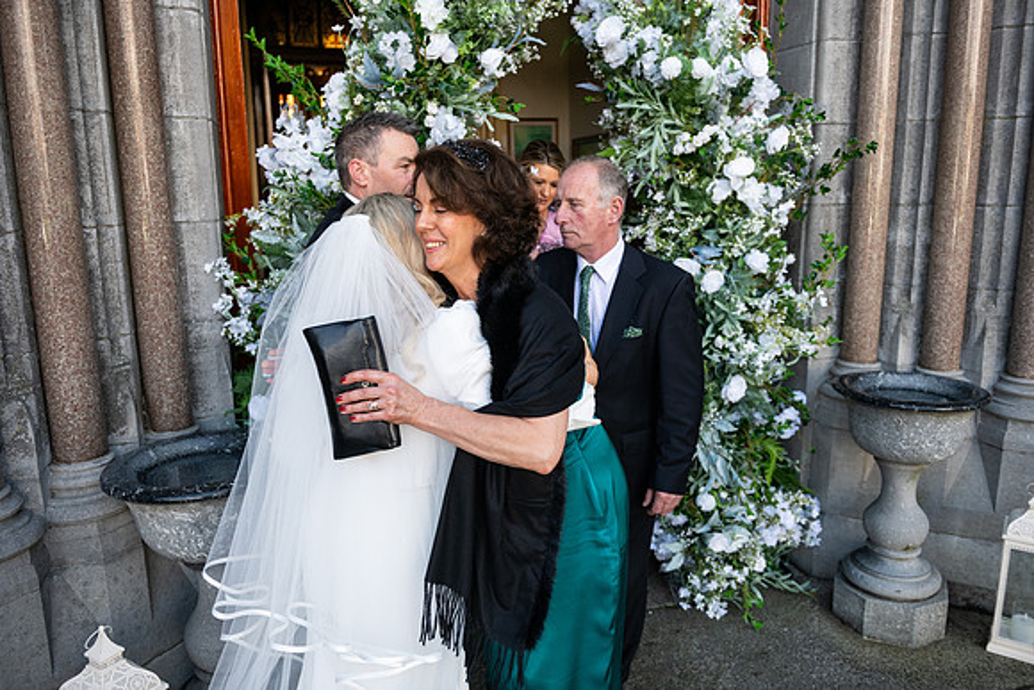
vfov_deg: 48.0
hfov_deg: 67.4
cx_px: 517
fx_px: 776
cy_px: 345
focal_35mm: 27
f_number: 3.5
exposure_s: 1/1000
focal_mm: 27
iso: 500
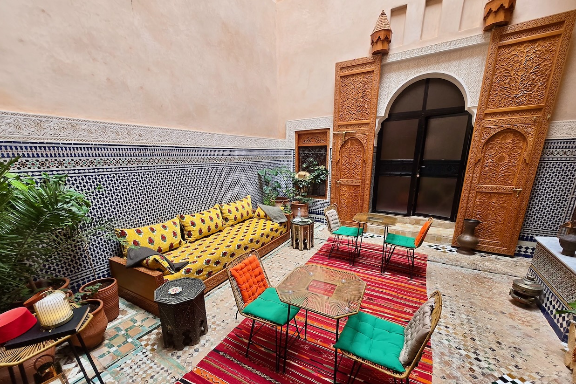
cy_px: 221
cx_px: 287
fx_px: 224
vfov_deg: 80.7
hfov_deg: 104.3
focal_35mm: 14
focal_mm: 1.7
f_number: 2.2
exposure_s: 1/100
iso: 64
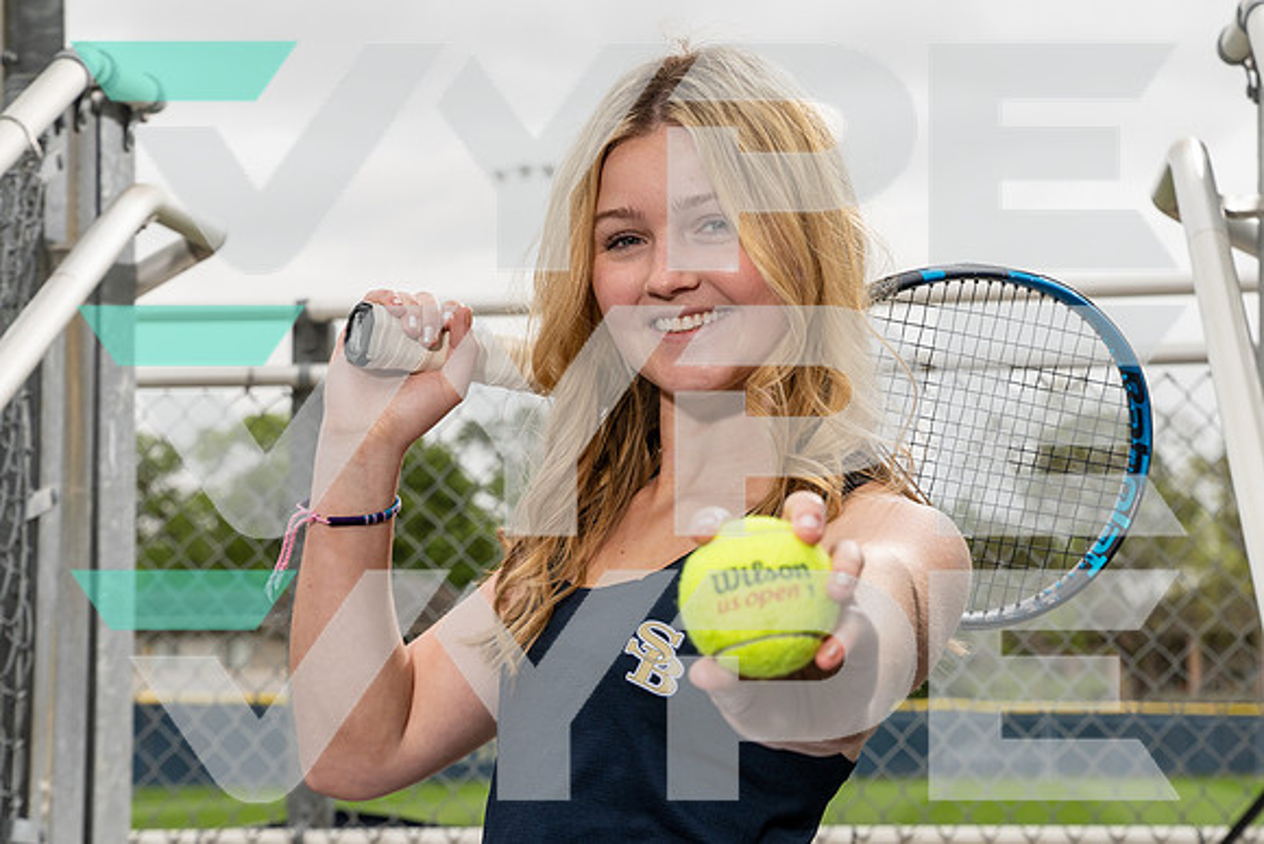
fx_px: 3053
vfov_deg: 15.7
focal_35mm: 87
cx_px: 648
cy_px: 468
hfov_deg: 23.4
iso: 200
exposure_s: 1/160
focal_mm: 70
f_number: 8
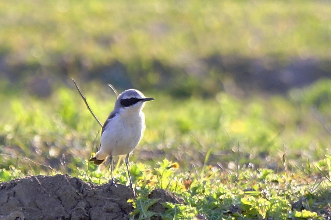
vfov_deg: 2.3
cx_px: 166
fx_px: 5513
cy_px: 110
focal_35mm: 600
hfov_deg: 3.4
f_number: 8
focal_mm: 600
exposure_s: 1/200
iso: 500
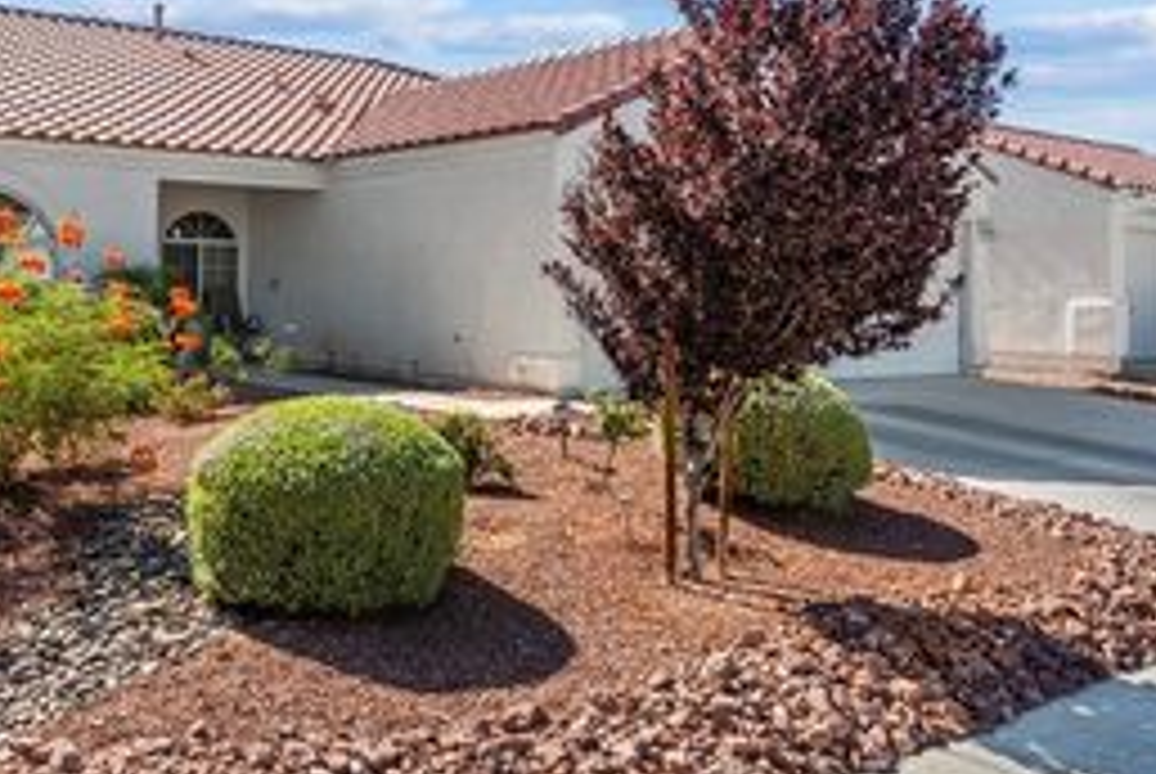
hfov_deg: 50.2
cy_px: 274
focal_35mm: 37
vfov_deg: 35.8
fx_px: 1189
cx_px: 319
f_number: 8
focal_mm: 19
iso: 400
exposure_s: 1/8000
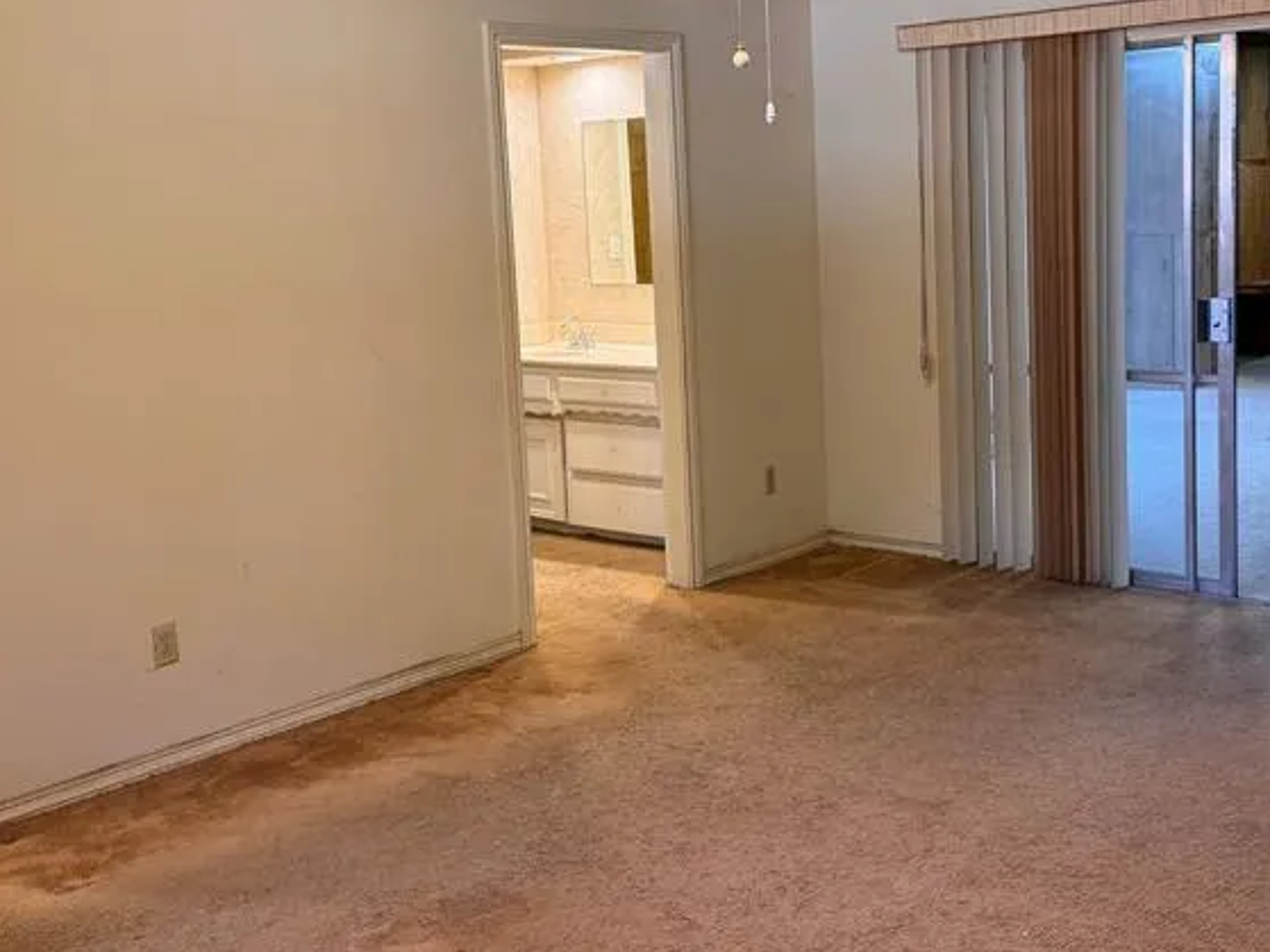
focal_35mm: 44
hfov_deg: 42.9
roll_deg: +2.0
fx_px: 1614
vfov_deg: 32.7
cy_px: 361
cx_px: 709
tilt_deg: -6.7
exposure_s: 1/60
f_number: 1.78
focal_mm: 6.76
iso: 160
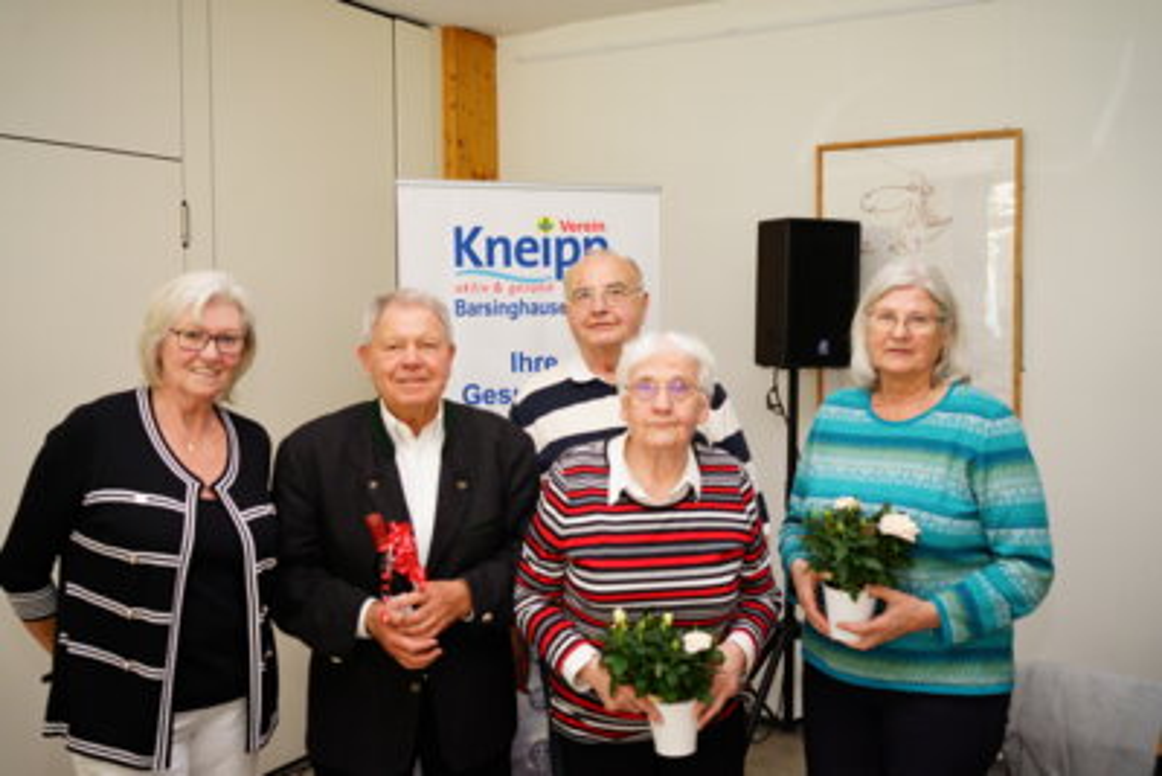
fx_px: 1130
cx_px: 581
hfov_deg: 54.4
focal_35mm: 35
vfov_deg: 37.9
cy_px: 388
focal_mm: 35
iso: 640
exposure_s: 1/60
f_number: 4
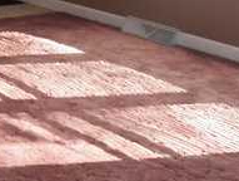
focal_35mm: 117
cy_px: -127
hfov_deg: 15.3
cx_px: -135
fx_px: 809
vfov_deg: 11.9
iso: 125
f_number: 2.8
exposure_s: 1/125
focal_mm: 4.9
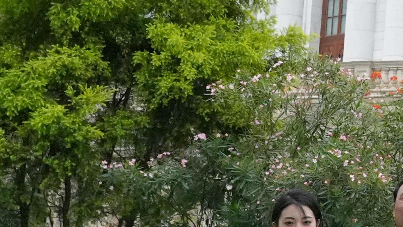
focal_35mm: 102
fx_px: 1090
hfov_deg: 15.8
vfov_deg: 11.7
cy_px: -7
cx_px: 838
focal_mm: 20
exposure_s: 1/8000
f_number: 6.3
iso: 4000
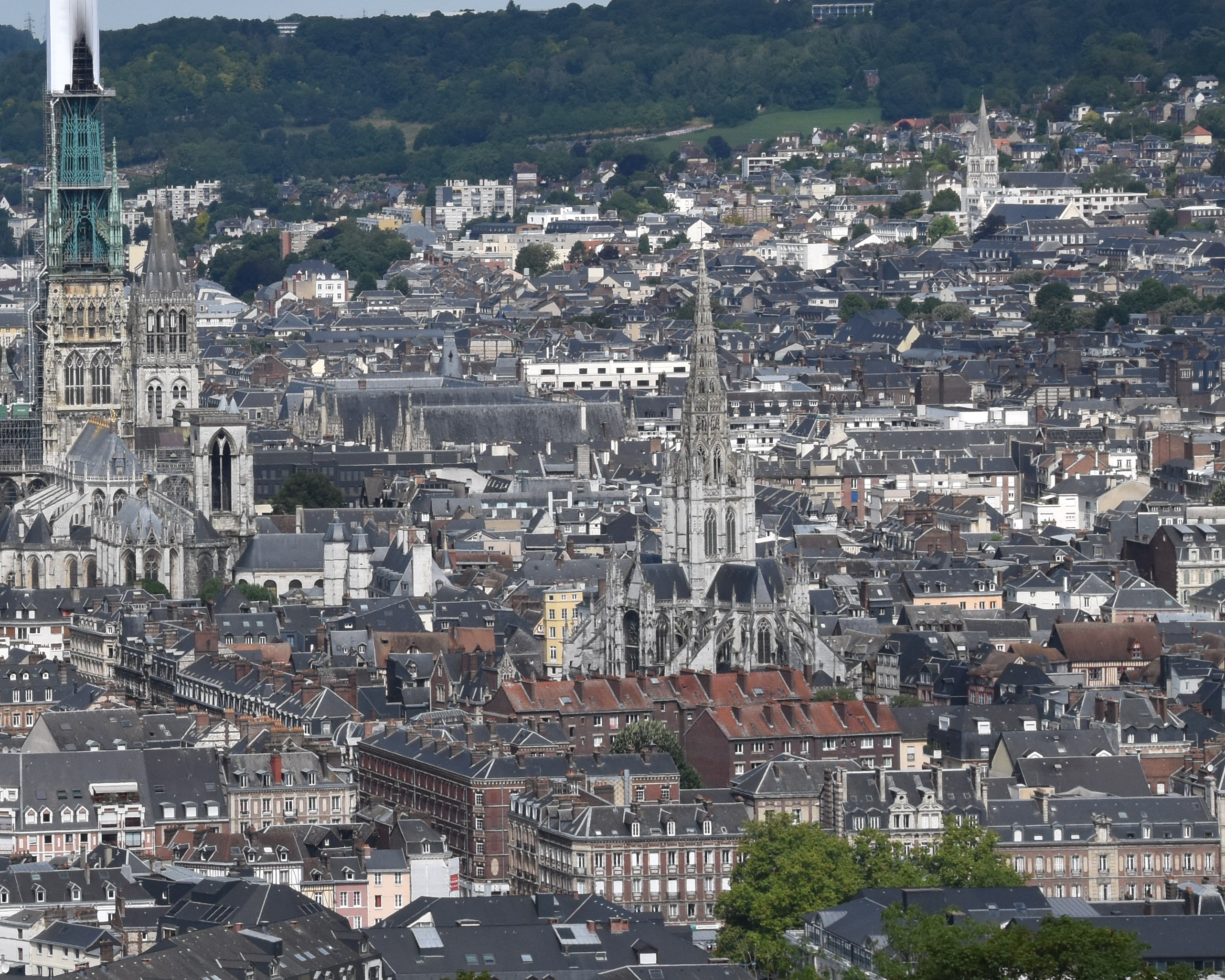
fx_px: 6566
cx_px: -96
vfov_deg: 8.5
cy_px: 256
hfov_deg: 10.5
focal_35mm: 181
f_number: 13
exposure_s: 1/640
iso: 400
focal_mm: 55
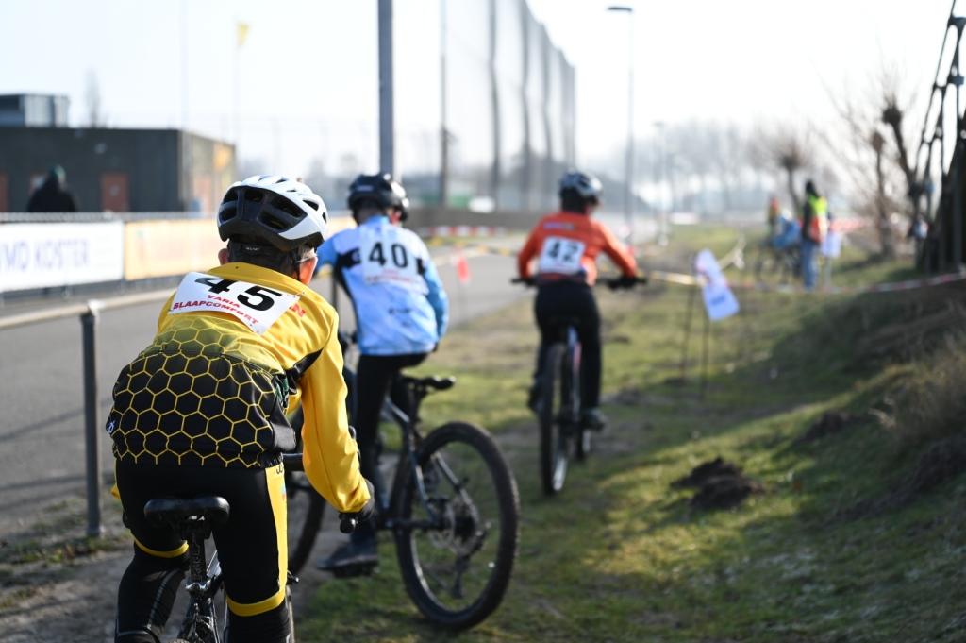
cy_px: 322
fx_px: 1877
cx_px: 483
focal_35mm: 70
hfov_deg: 28.9
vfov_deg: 19.4
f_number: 2.8
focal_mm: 70
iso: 160
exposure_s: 1/1250
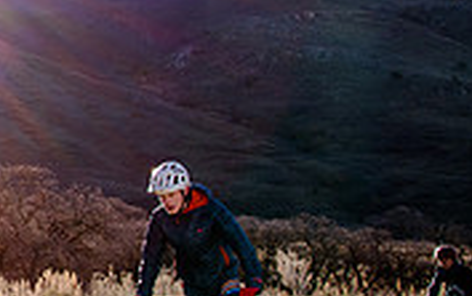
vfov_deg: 13.1
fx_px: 1288
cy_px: 57
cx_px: -189
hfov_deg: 18.8
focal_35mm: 100
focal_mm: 30
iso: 250
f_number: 16
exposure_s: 1/125
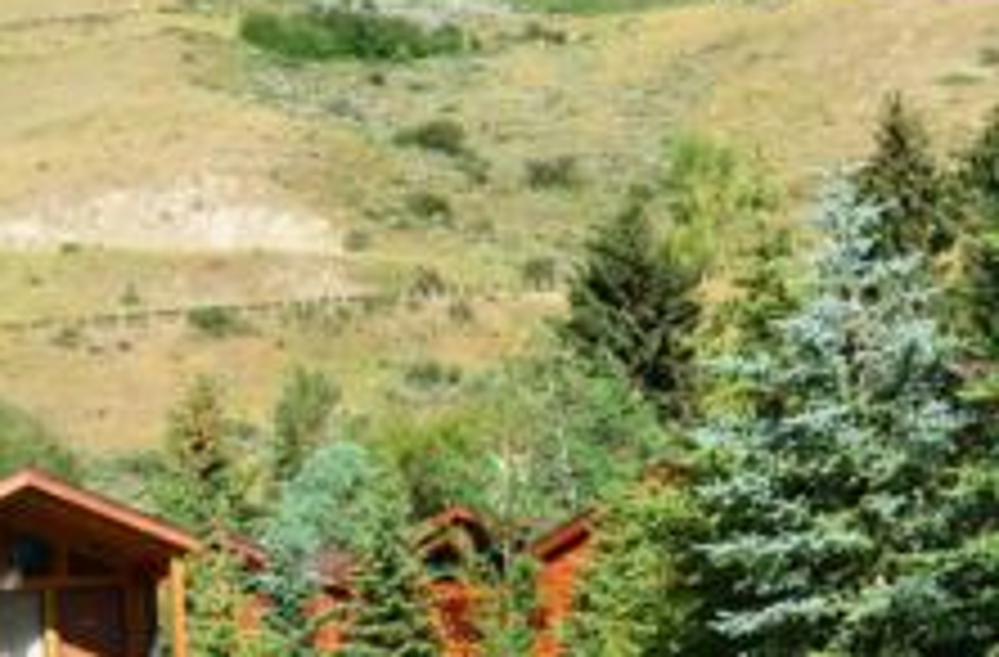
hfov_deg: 25.7
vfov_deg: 17.3
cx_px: 212
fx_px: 2155
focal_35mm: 78
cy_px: 389
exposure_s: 1/400
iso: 200
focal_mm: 18
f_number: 10
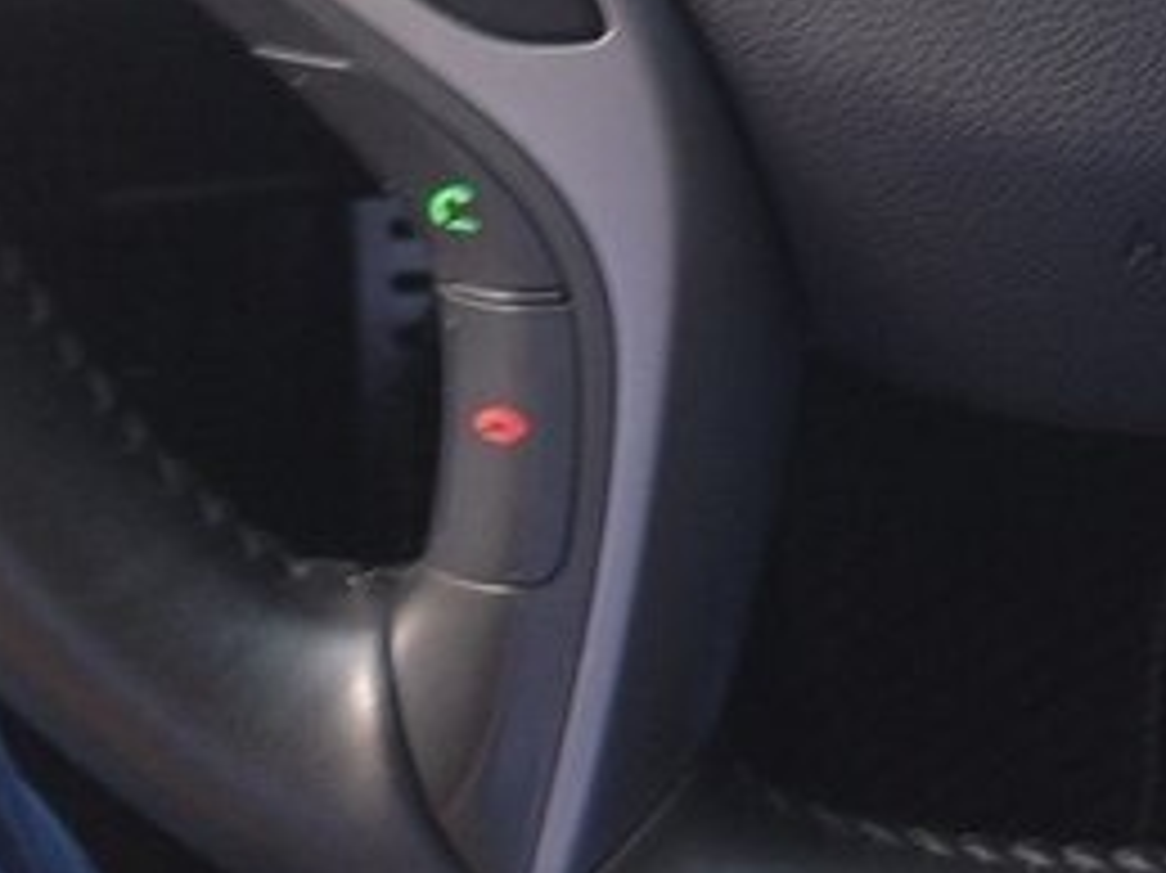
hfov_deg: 22.4
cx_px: 1175
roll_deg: -2.2
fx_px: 2828
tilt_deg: -30.3
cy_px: -227
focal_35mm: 84
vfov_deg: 16.7
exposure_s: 1/24
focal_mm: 4.12
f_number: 2.4
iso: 50
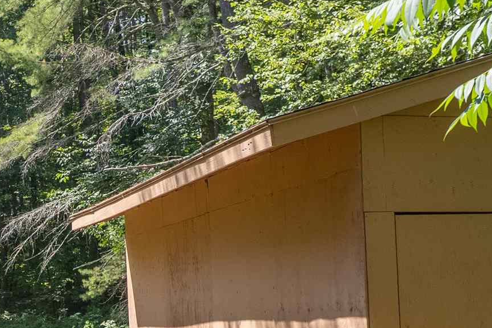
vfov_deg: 16.8
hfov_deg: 25.1
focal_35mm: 78
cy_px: 379
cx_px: 37
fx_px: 1066
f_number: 2.8
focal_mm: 8.38
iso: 100
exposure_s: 1/60
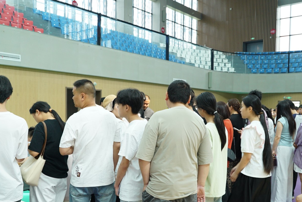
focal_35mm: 39
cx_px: 172
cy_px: 127
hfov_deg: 49.4
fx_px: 327
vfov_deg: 34.0
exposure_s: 1/100
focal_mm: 29
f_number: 5
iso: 1250
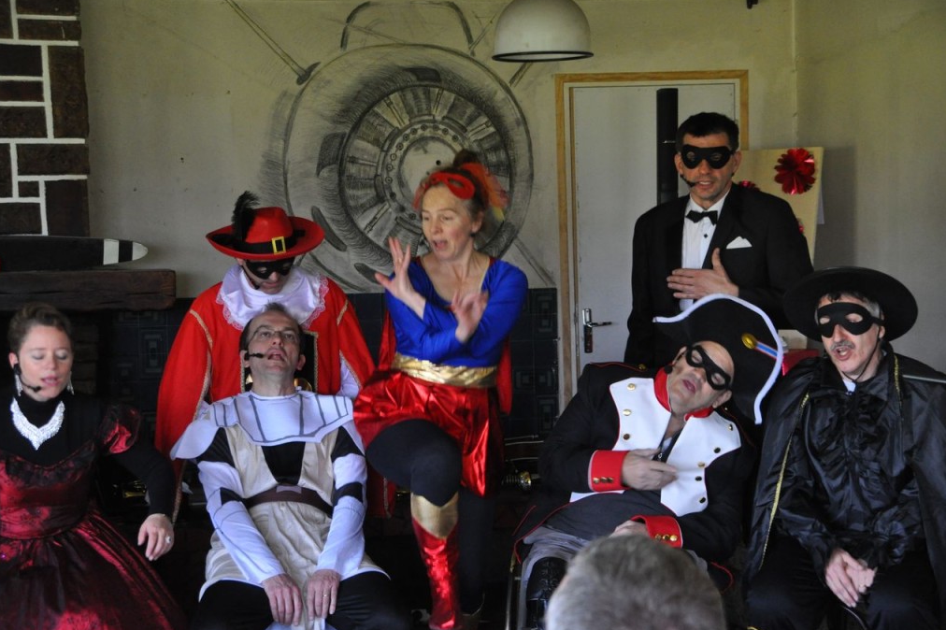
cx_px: 470
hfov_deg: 22.4
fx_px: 2390
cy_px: 315
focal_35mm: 91
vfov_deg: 15.0
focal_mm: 60
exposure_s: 1/80
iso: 1600
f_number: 5
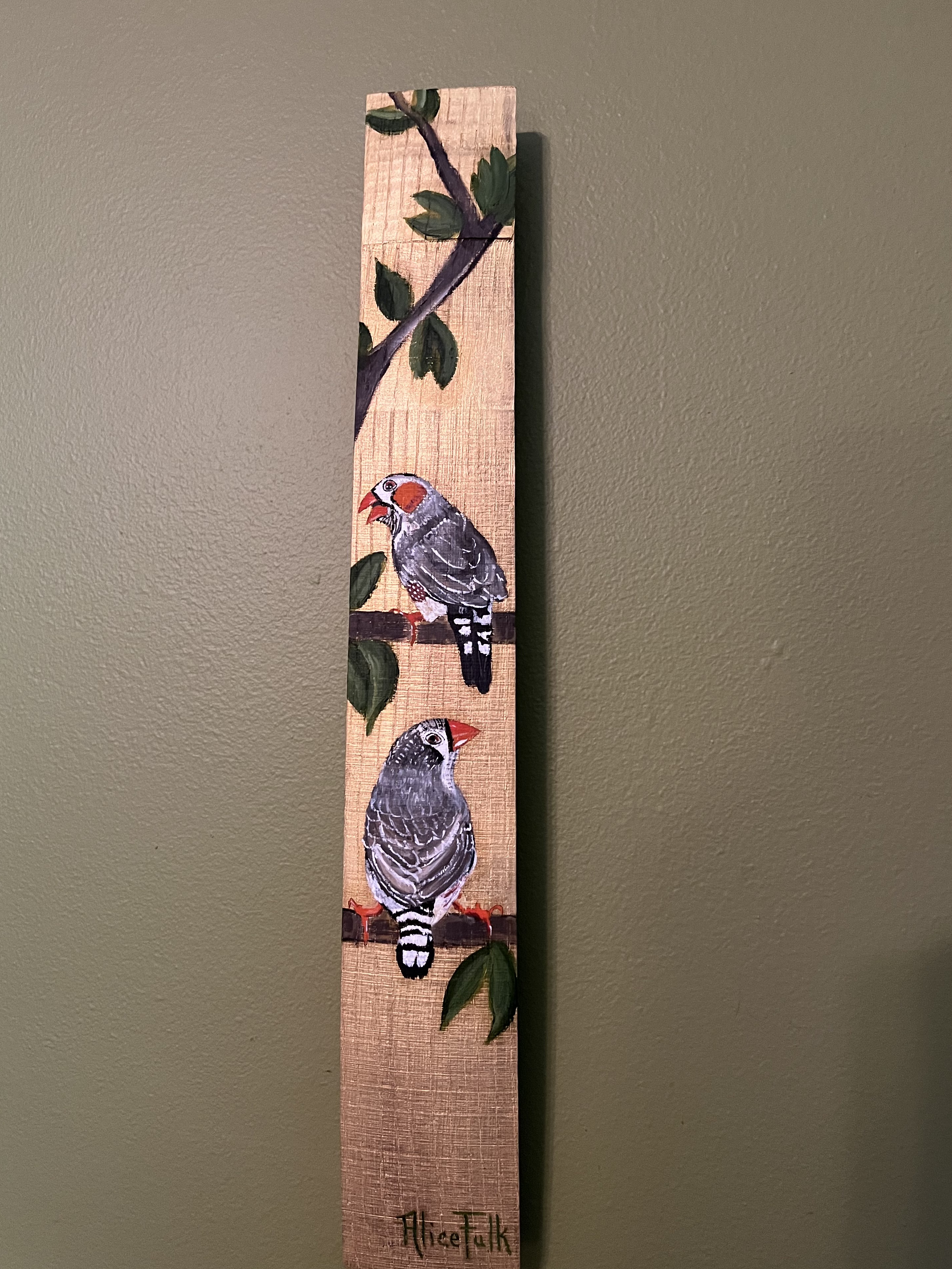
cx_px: 460
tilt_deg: +0.9
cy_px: 640
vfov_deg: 65.3
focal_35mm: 27
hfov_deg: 51.3
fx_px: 990
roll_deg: -1.6
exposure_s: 1/40
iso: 640
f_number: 1.6
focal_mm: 5.1
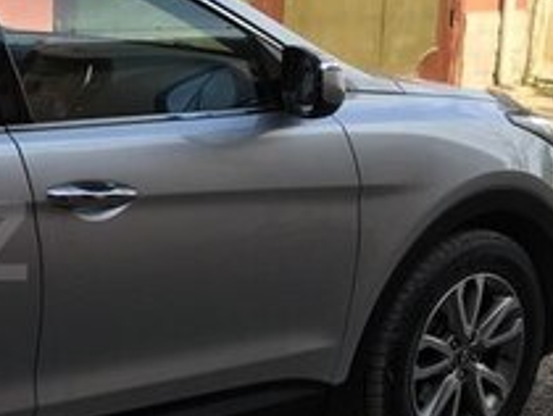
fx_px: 1455
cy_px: 241
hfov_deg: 19.2
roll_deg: +1.0
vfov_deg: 16.3
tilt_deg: -12.8
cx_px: -242
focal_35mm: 91
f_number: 2.2
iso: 25
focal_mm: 4.15
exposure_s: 1/496
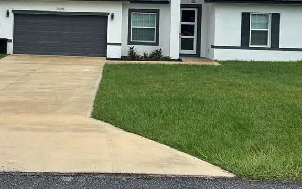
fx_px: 403
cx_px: 77
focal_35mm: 49
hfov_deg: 40.0
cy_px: 28
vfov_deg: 25.7
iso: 50
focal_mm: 5.7
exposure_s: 1/3831
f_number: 1.5
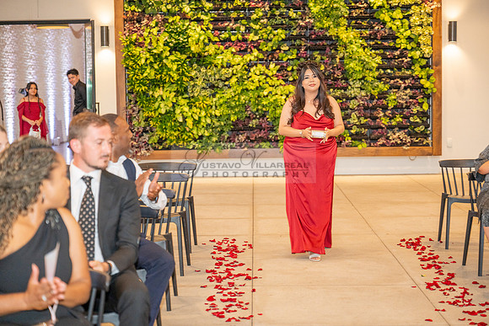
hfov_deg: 28.2
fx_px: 975
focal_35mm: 72
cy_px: 163
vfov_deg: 19.0
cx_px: 245
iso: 1000
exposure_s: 1/200
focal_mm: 70
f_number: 2.8
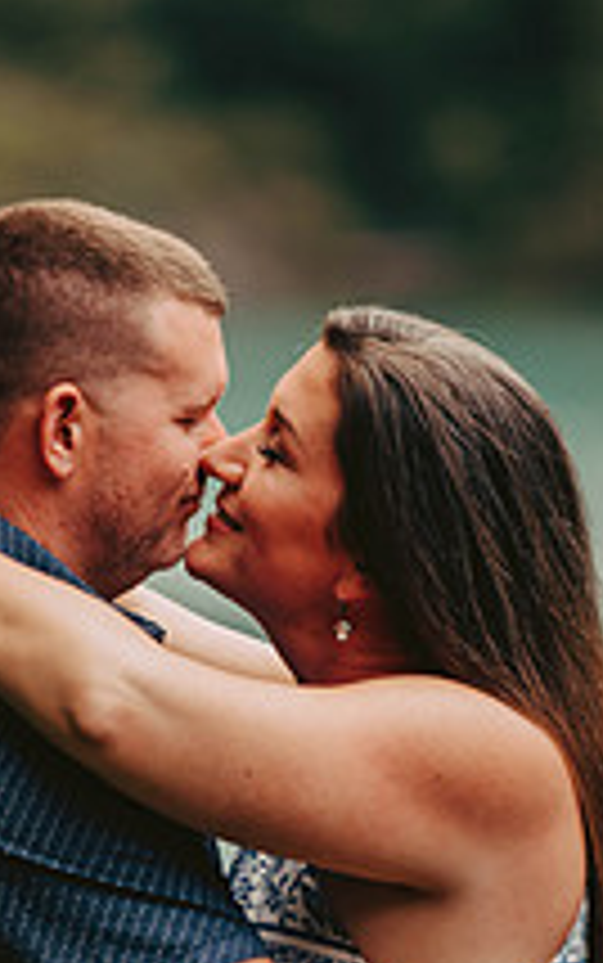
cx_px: 216
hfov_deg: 3.1
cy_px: 675
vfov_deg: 4.9
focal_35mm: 429
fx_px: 11265
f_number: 2.8
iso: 320
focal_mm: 200
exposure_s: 1/125
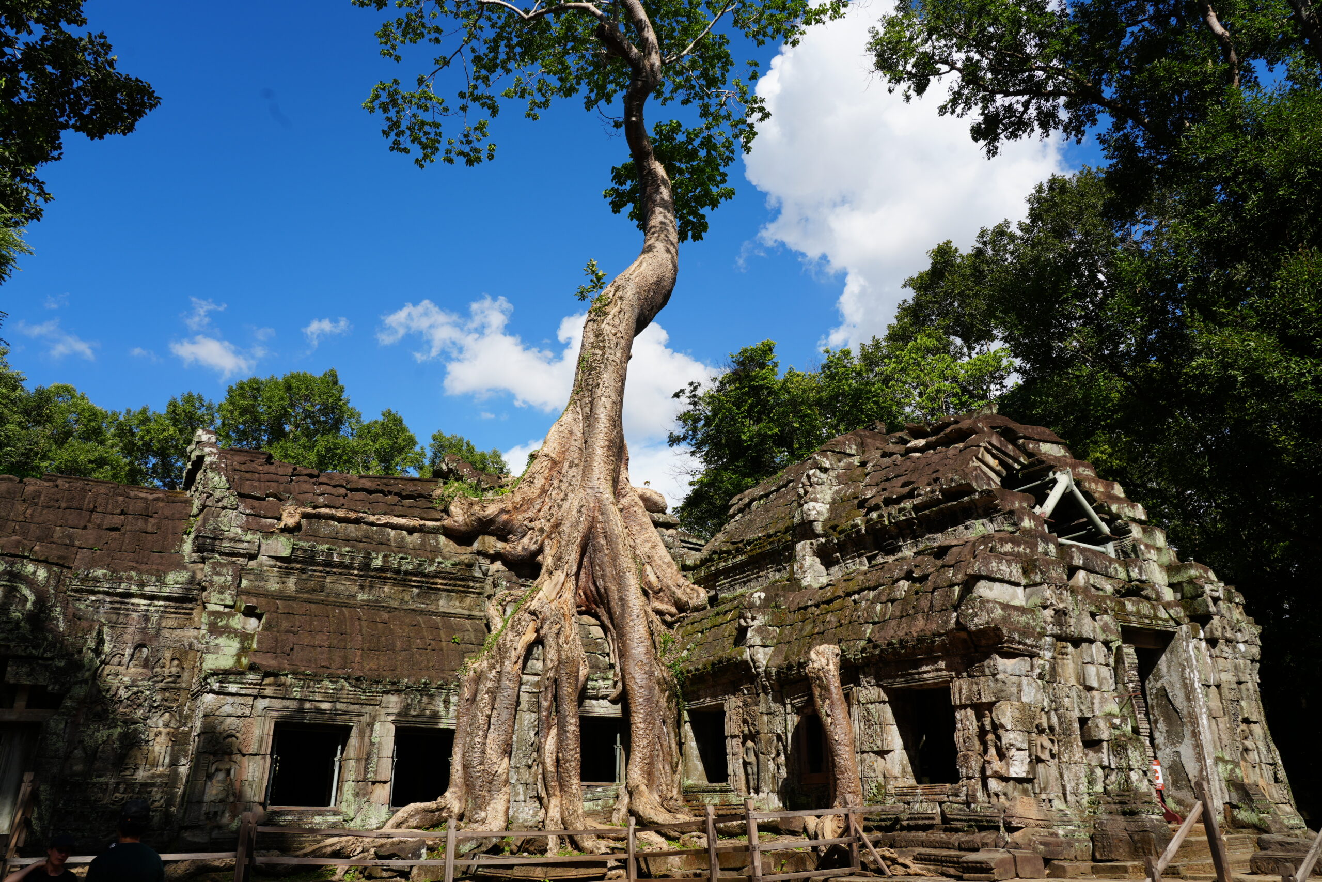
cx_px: 661
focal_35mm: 24
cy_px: 441
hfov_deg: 73.7
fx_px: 881
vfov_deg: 53.1
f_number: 10
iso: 100
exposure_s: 1/160
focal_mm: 24
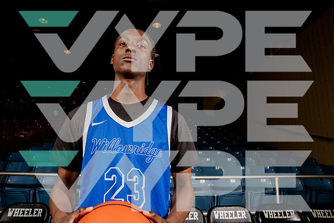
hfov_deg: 73.7
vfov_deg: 53.2
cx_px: 167
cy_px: 112
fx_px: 223
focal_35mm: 24
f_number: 7.1
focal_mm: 24
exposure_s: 1/125
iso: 250
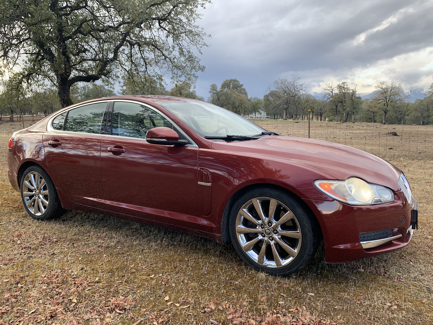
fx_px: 325
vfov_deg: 53.1
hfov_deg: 67.3
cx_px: 216
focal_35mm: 26
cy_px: 162
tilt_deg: -7.5
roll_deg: -0.6
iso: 25
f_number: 1.8
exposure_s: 1/273
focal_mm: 4.25
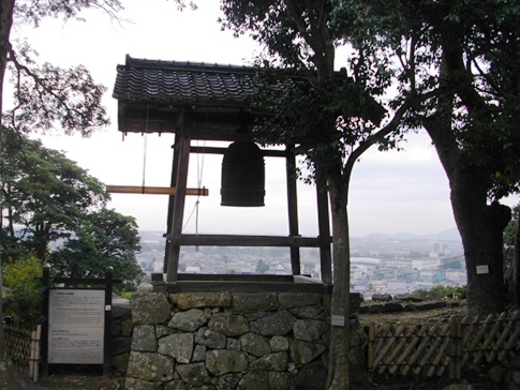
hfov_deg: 55.3
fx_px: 496
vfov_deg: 43.0
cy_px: 194
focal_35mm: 33
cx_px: 256
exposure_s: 1/200
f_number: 2.9
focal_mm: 5.7
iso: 100
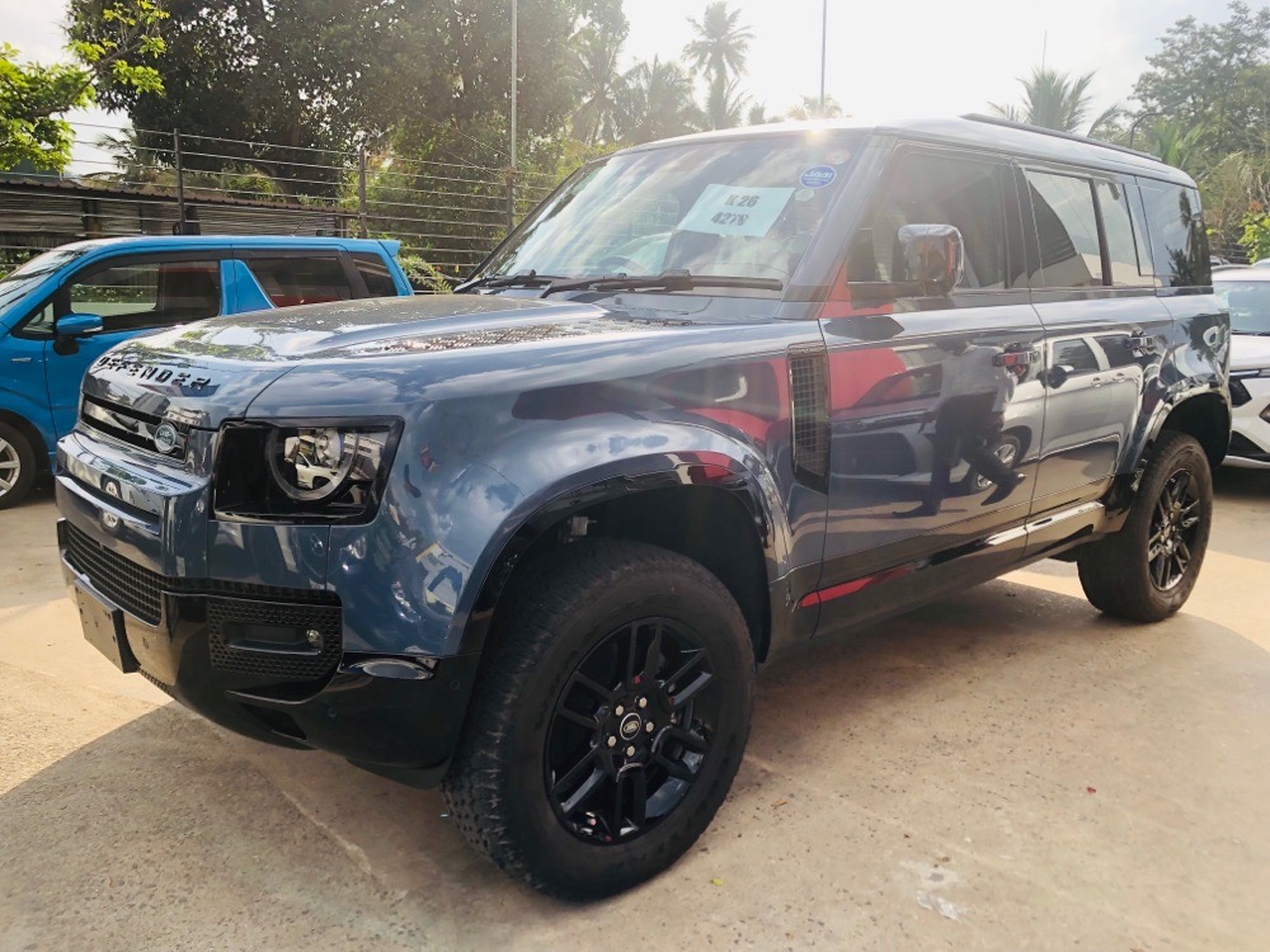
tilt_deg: -8.8
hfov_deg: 63.4
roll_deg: -1.5
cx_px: 635
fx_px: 1027
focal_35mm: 28
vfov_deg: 49.7
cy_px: 476
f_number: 1.8
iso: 20
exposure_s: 1/685
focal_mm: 4
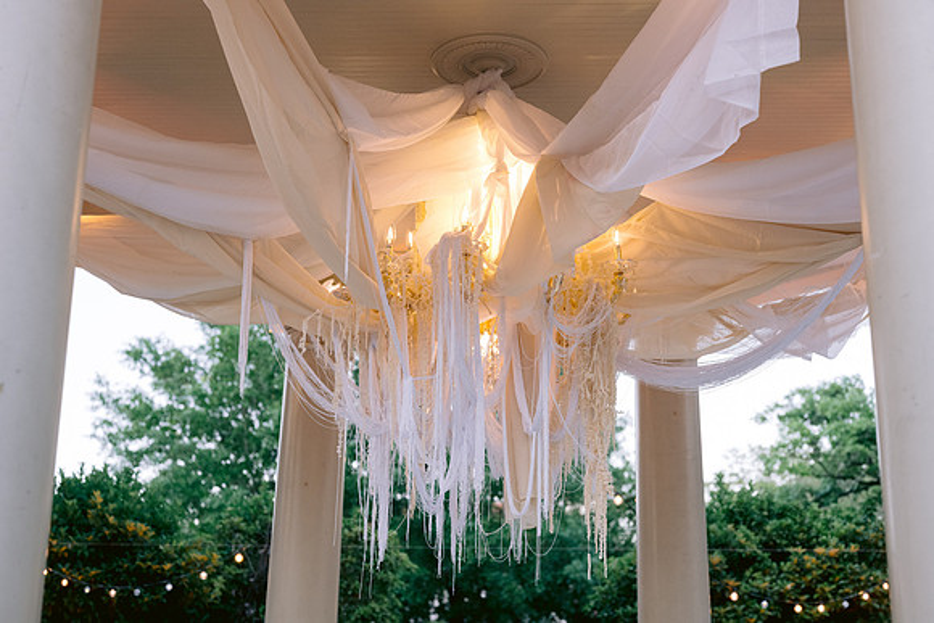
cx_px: 467
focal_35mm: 50
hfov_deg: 39.6
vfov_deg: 27.0
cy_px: 312
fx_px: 1297
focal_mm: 50
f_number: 4
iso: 800
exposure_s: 1/100
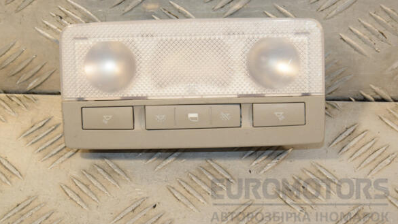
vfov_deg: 9.4
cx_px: 198
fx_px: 1361
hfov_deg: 16.6
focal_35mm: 129
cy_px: 98
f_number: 8
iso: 800
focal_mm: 80
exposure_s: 1/200
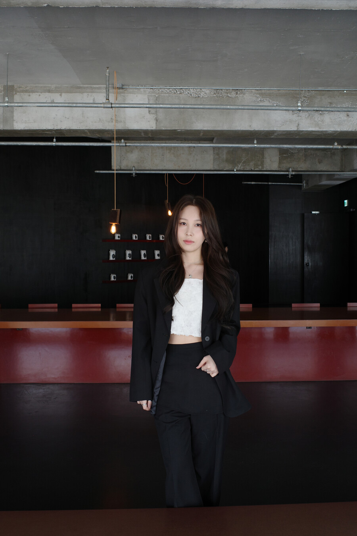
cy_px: 268
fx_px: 521
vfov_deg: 54.4
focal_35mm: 35
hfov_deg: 37.9
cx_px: 178
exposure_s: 1/60
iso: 200
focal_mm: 18.3
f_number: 3.5
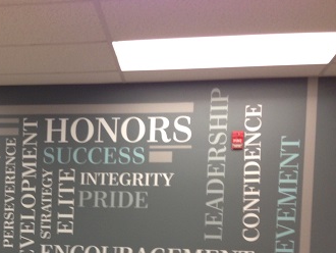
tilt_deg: -2.2
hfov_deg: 26.8
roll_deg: -2.9
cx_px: 32
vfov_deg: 20.3
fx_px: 680
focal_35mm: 70
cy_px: 260
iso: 80
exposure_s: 1/20
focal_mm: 4.12
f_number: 2.4
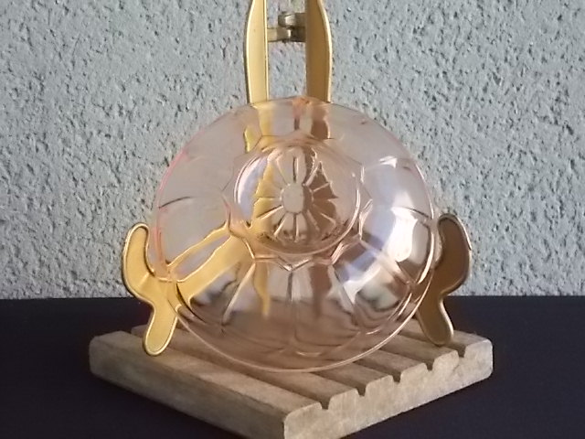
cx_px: 292
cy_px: 220
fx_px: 1284
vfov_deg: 19.4
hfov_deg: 25.7
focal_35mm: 76
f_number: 5.8
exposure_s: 1/200
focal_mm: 13.5
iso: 800
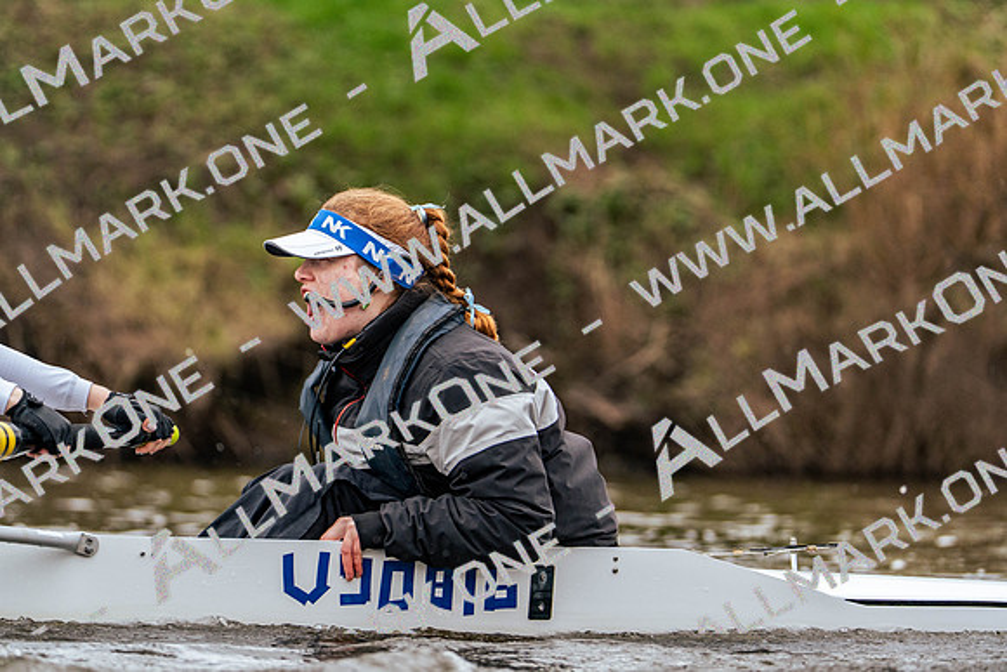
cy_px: 336
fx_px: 9456
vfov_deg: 4.1
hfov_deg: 6.1
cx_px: 504
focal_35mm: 338
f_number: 6.3
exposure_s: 1/2000
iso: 2000
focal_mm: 338
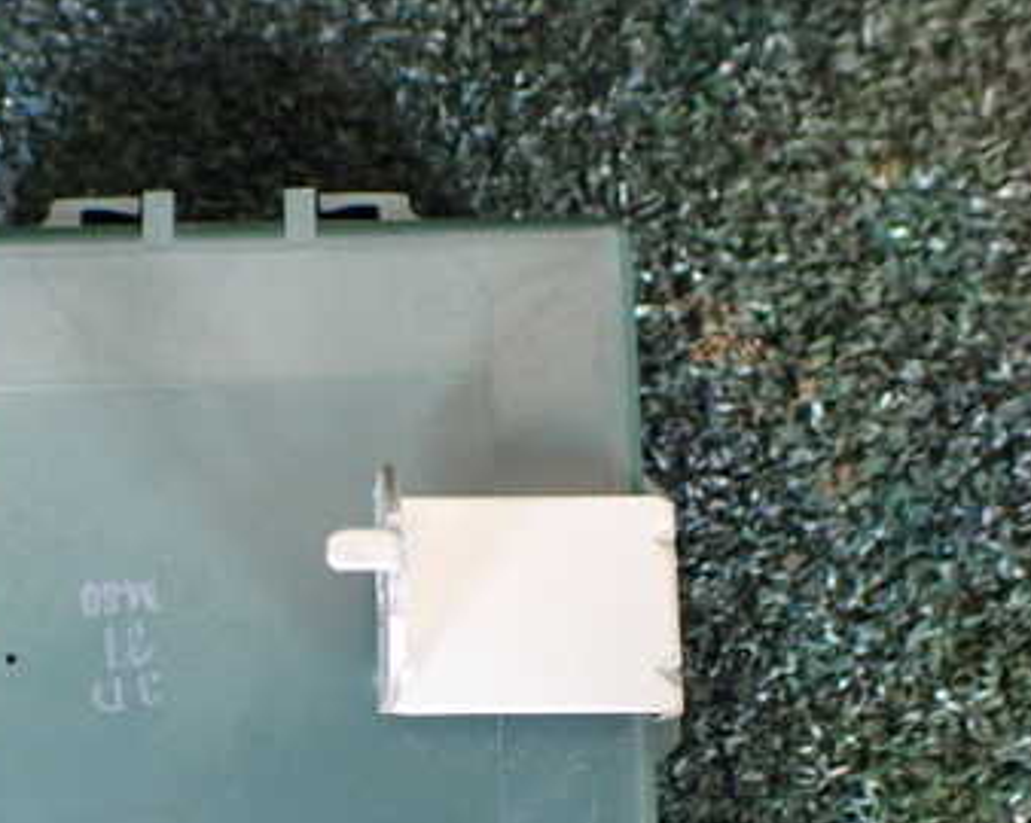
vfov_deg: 28.6
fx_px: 1586
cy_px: 631
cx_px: 238
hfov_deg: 35.1
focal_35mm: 52
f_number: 2.3
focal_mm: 5.4
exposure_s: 1/125
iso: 800
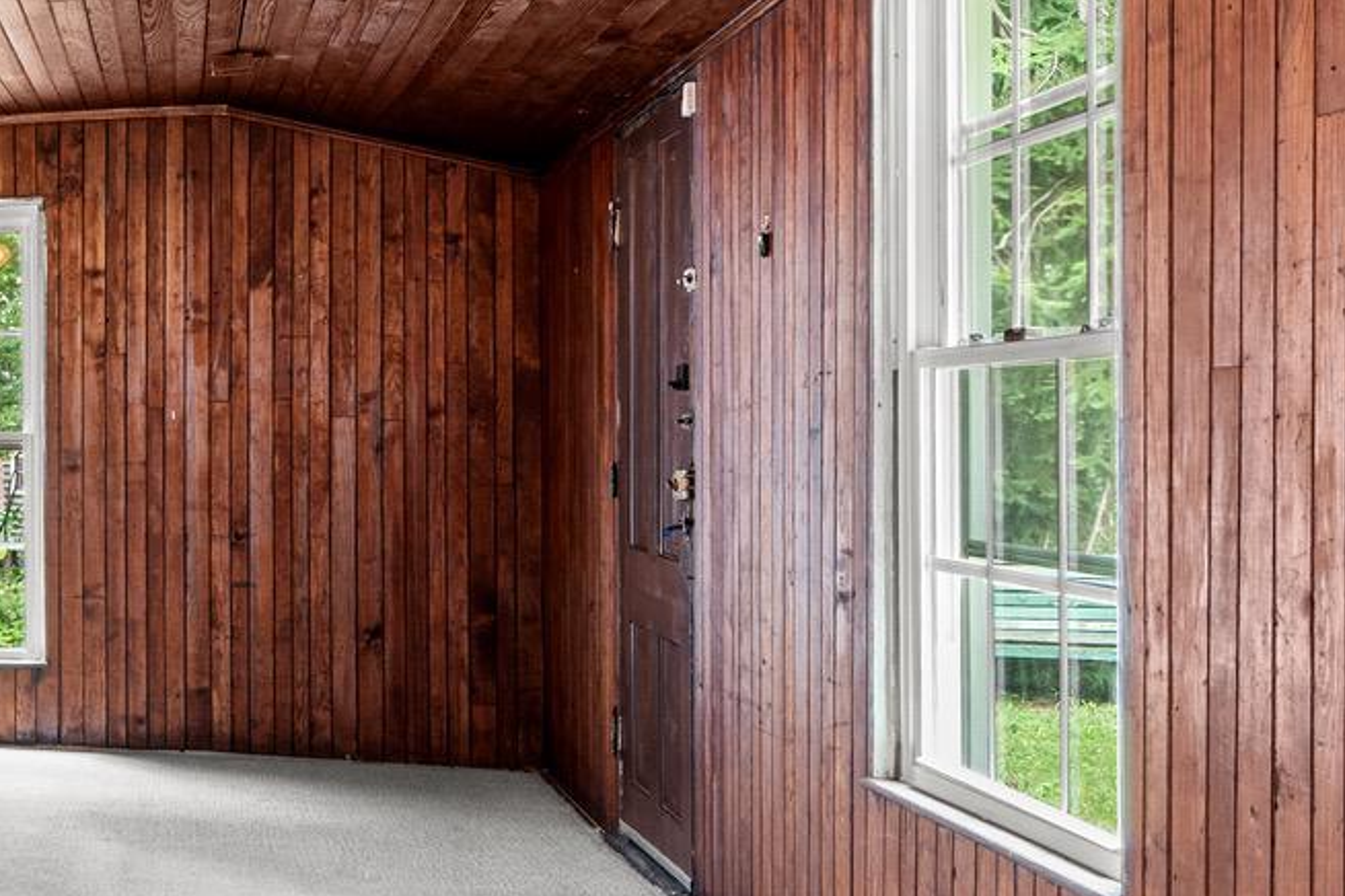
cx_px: -298
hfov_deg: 33.5
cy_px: 480
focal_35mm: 47
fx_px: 1756
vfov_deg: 28.6
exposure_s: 4
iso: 320
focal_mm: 15
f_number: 8
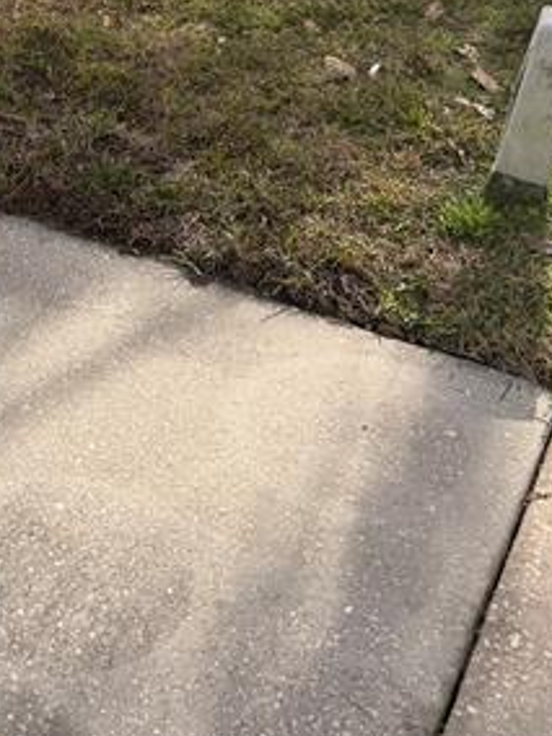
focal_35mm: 65
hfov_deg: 21.6
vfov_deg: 25.6
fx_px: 1382
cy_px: -220
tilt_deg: -7.7
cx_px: -34
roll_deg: +1.7
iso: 100
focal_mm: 6.76
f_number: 1.78
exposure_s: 1/5714
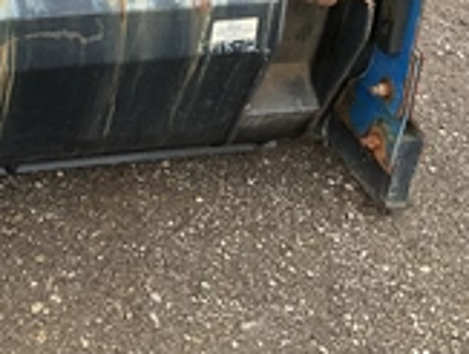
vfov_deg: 19.9
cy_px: -35
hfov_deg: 26.4
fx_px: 964
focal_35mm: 71
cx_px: 46
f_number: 1.8
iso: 32
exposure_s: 1/122
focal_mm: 3
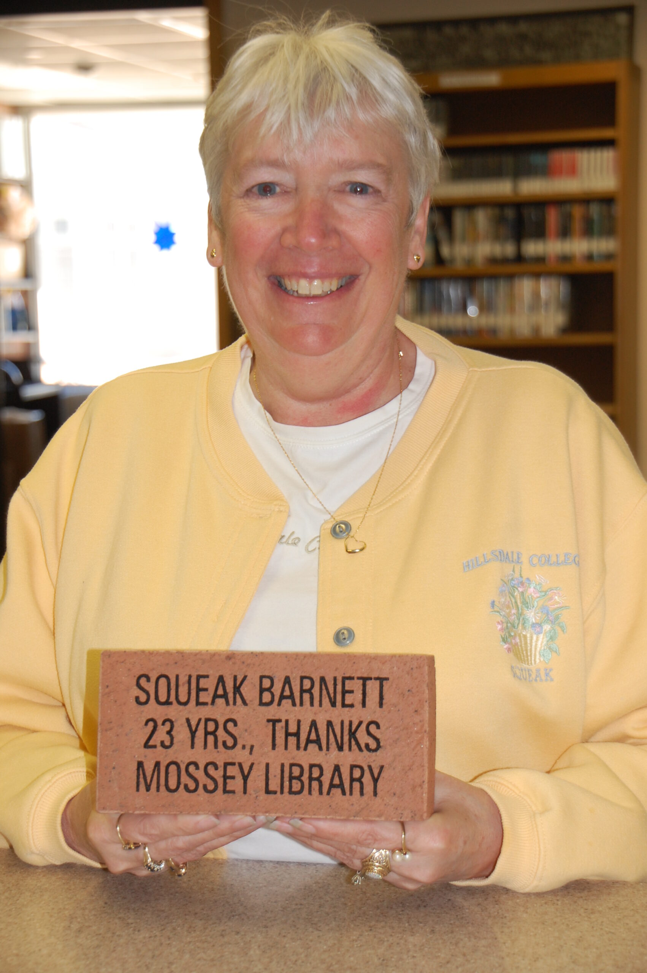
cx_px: 324
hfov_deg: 16.5
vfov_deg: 24.6
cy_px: 486
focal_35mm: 82
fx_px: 2228
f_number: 4.8
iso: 400
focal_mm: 55
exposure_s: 1/60
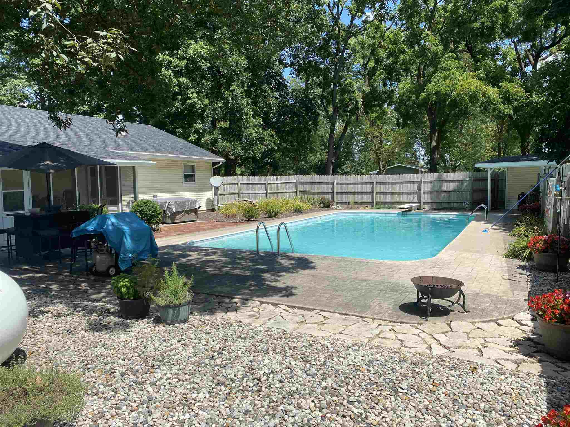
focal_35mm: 26
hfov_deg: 67.3
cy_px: 214
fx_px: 428
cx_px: 285
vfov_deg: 53.1
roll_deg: +1.2
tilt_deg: -3.6
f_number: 1.8
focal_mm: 4.25
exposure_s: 1/2268
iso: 32
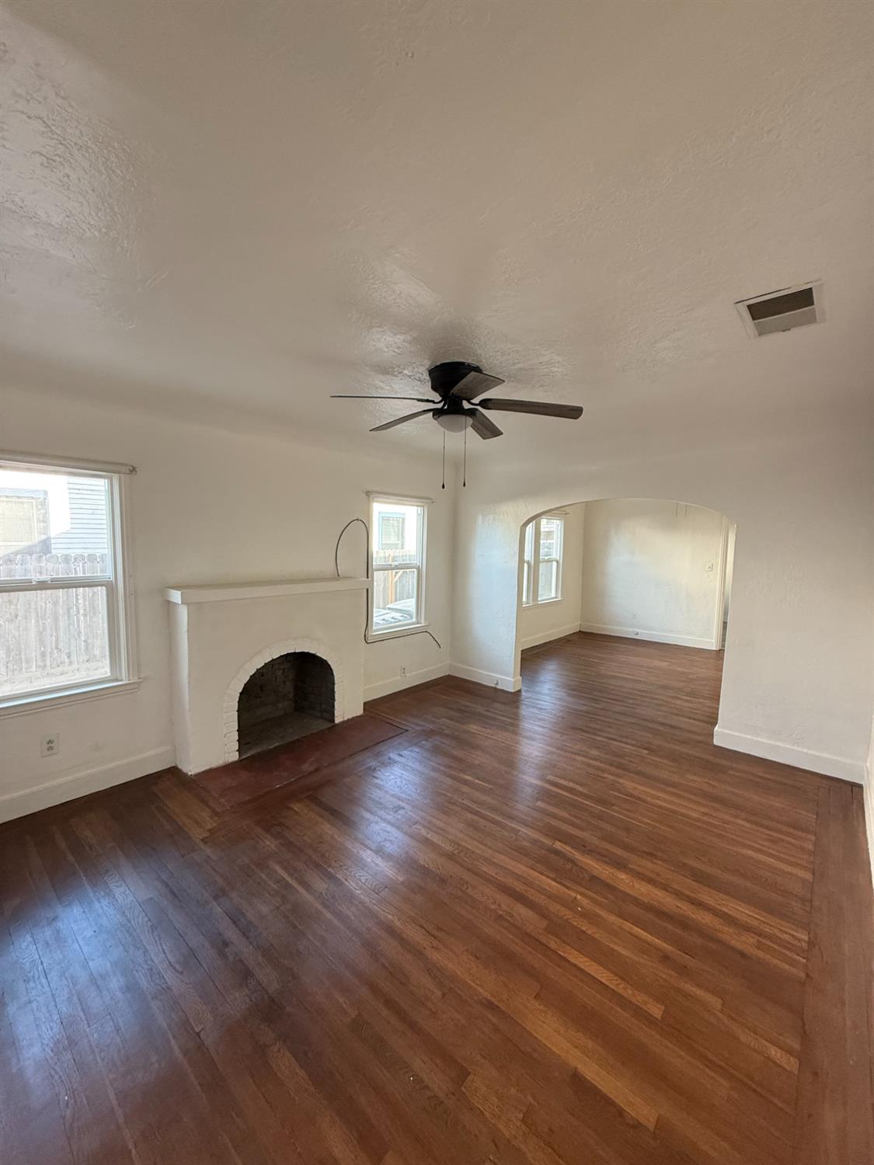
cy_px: 582
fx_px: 471
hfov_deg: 85.7
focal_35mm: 14
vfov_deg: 102.1
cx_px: 437
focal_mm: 2.22
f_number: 2.2
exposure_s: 1/99
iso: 250
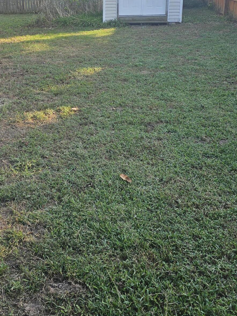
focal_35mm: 39
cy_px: 93
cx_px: 68
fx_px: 356
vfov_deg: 46.7
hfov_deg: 36.2
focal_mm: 6.3
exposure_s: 1/126
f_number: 1.7
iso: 10
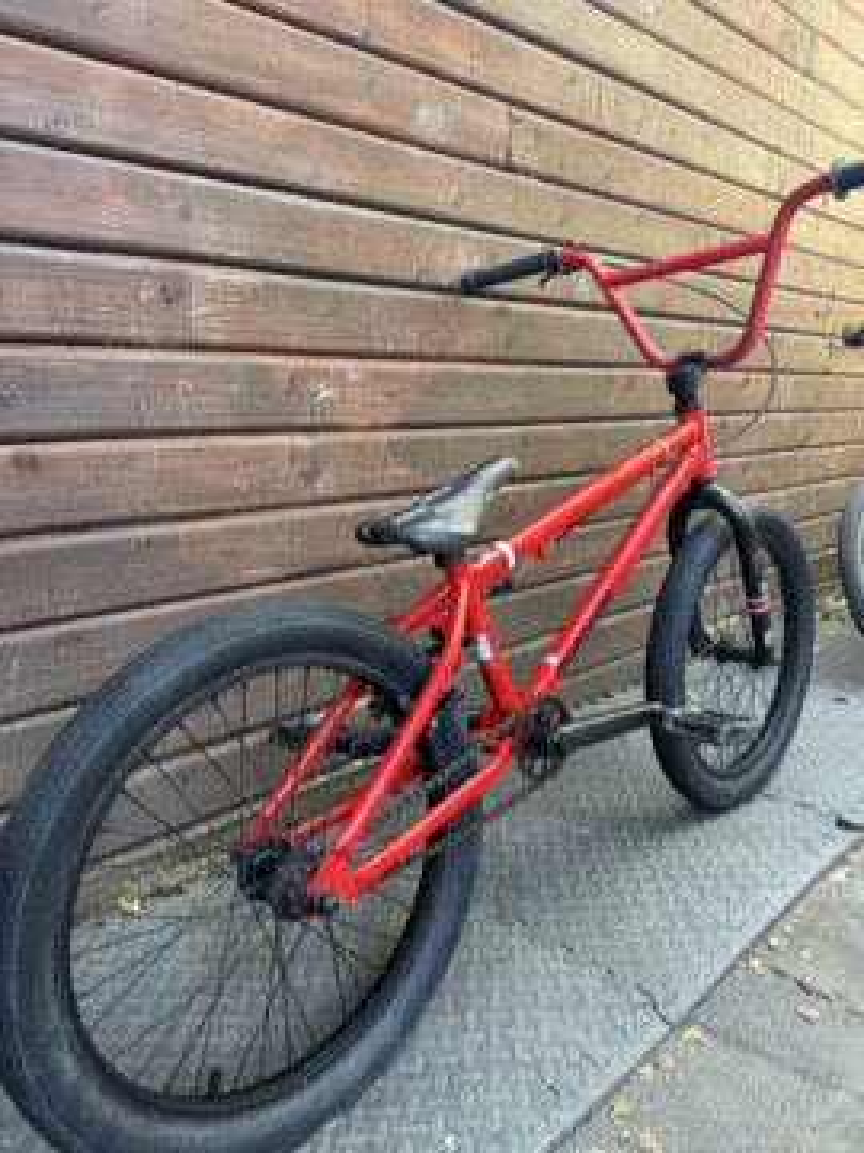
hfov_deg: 56.8
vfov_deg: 71.6
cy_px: 576
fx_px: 799
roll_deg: +0.6
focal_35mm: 24
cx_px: 432
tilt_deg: -11.3
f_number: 1.78
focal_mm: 6.76
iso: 200
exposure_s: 1/90
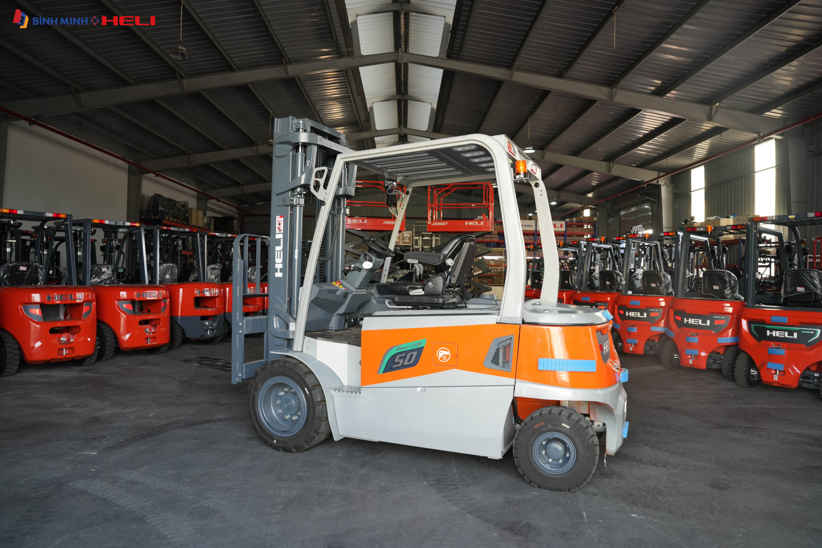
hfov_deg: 73.7
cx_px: 411
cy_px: 274
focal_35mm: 24
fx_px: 548
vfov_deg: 53.1
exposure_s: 1/160
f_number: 4
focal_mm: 24
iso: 800
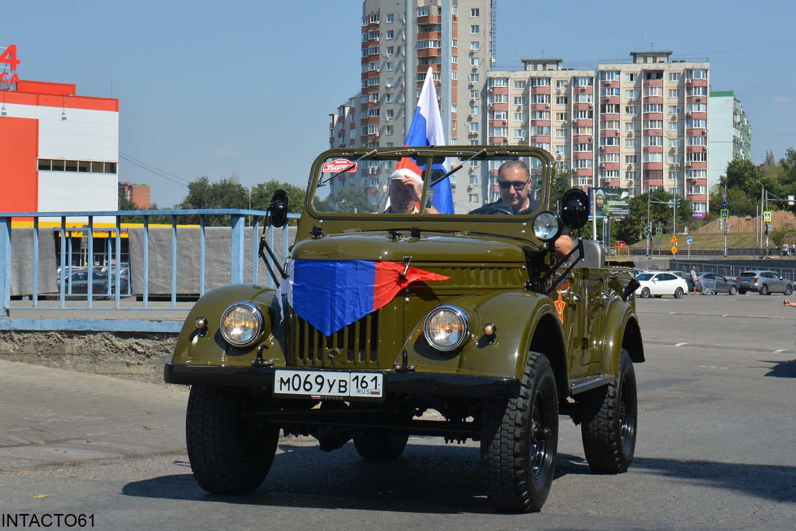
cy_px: 266
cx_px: 398
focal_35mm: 66
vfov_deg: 20.6
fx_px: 1460
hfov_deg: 30.5
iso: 100
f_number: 9
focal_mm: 44
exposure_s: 1/320
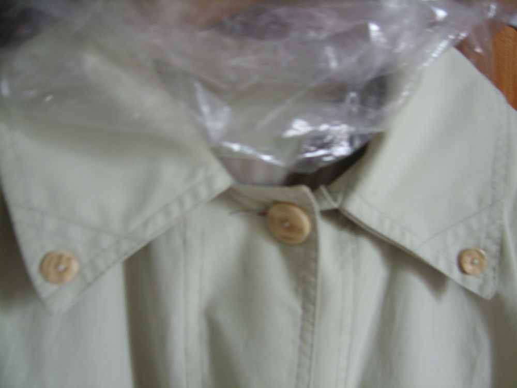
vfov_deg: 40.7
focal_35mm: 35
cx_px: 258
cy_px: 194
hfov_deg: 52.6
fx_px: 523
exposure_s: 1/5
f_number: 2.8
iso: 100
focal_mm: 5.95
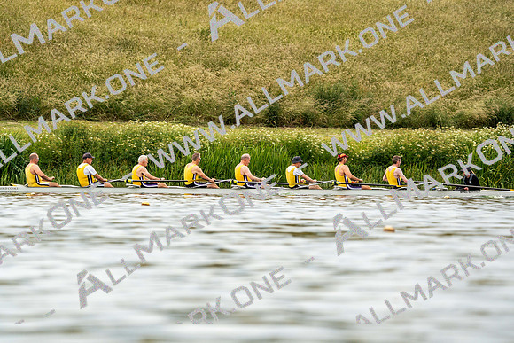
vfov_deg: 4.1
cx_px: 257
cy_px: 172
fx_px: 4827
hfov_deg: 6.1
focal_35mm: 338
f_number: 6.3
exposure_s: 1/2000
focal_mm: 338
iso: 400
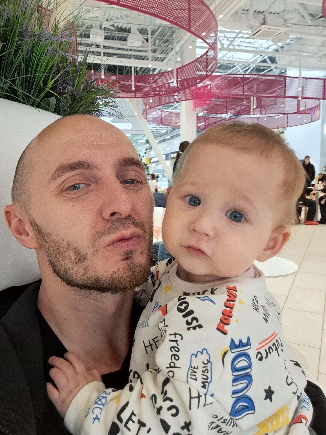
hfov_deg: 53.0
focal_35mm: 26
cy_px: 211
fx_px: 327
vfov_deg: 67.3
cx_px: 157
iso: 250
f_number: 2.2
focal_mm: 3.72
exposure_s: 1/50
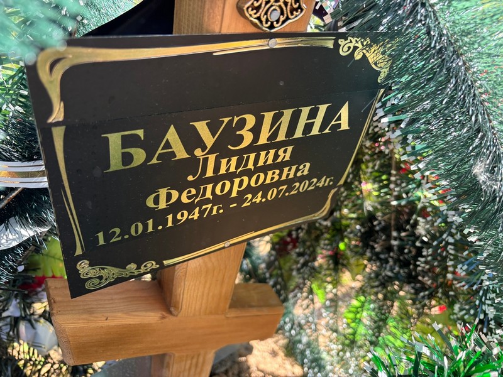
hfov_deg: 67.3
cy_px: 188
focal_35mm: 26
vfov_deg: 53.1
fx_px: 378
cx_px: 252
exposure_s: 1/172
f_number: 1.6
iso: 50
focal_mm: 5.96
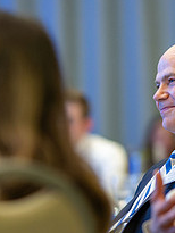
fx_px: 1926
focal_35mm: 286
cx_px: 33
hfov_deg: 5.2
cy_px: 131
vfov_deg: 6.9
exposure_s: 1/400
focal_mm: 105
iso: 3200
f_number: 1.4
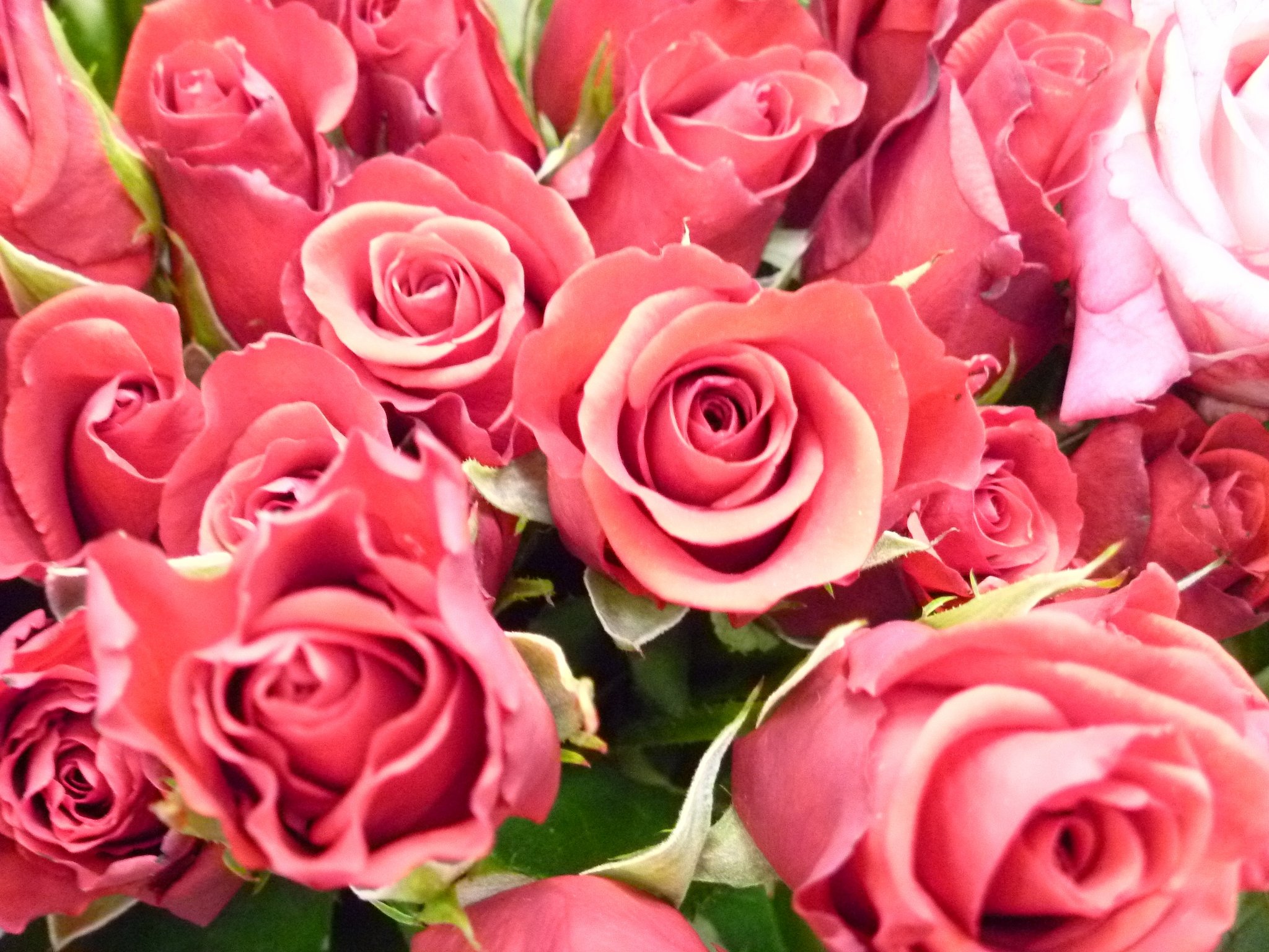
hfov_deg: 45.8
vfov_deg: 35.1
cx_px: 634
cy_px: 476
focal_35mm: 41
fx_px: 1503
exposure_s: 1/13
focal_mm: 7.2
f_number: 3.6
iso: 800
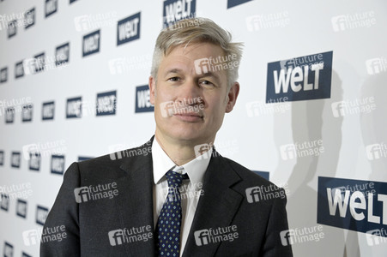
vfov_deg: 18.9
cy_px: 128
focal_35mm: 72
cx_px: 194
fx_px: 773
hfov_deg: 28.1
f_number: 5.6
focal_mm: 72
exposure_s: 1/500
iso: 4000
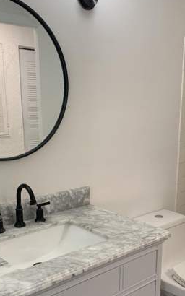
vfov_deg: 45.5
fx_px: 347
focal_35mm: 43
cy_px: 199
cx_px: 106
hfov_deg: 29.8
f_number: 1.8
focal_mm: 4.25
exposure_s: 1/60
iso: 64
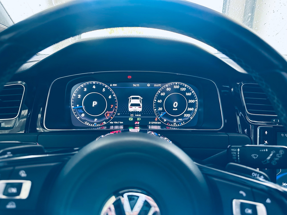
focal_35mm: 24
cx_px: 144
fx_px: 199
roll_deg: -0.7
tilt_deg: -17.3
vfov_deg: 56.8
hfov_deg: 71.6
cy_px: 108
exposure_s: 1/60
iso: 640
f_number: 1.78
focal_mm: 6.86
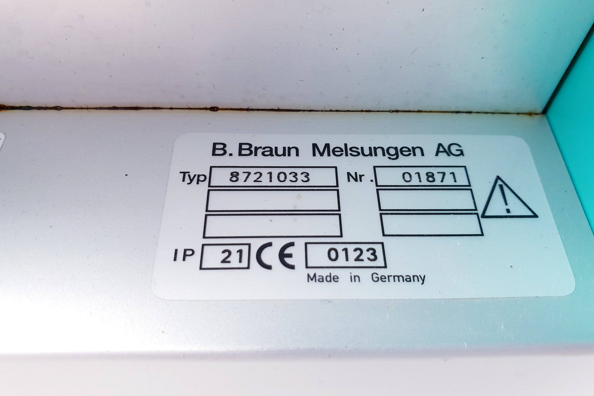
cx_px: 304
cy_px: 195
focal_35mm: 28
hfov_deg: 65.5
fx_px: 462
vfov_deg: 46.4
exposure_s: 1/50
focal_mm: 4.3
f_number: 2.4
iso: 320
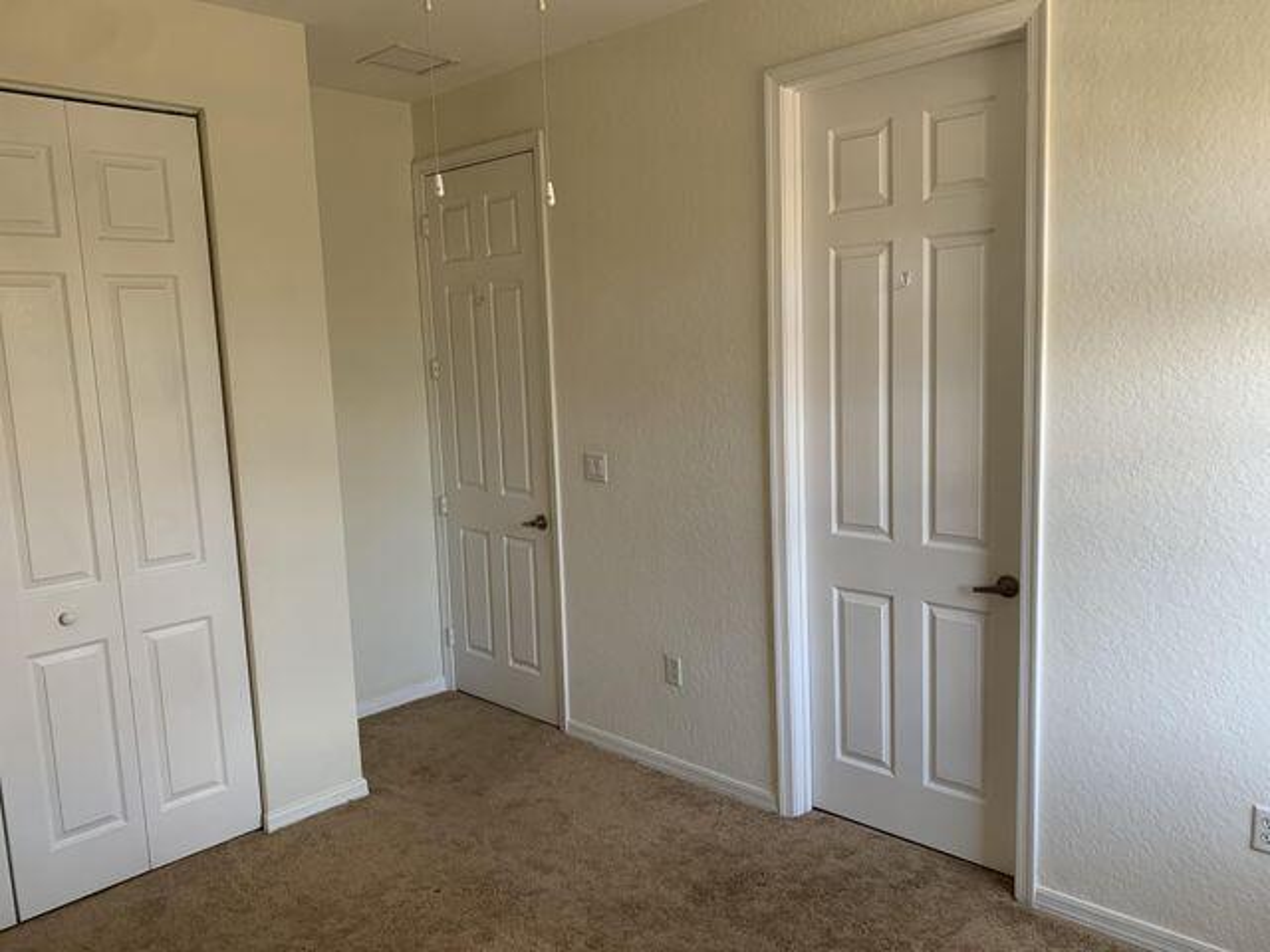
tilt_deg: -9.4
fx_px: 954
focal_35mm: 26
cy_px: 476
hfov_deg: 67.3
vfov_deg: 53.1
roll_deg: +1.9
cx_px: 635
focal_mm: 4.25
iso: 100
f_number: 1.8
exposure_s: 1/84
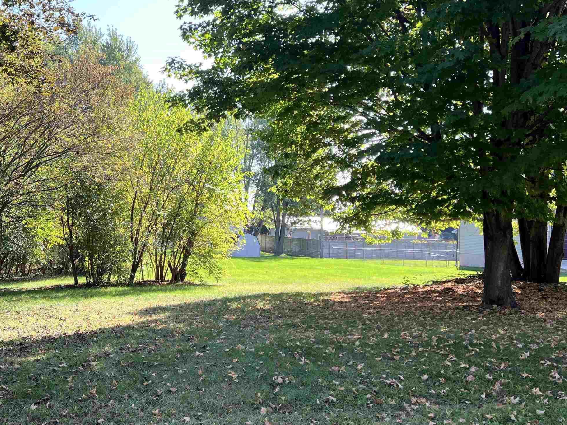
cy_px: 166
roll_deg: -2.1
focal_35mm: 41
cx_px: 180
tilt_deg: +4.0
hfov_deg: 45.0
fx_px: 672
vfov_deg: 35.0
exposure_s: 1/709
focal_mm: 5.7
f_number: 1.5
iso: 50
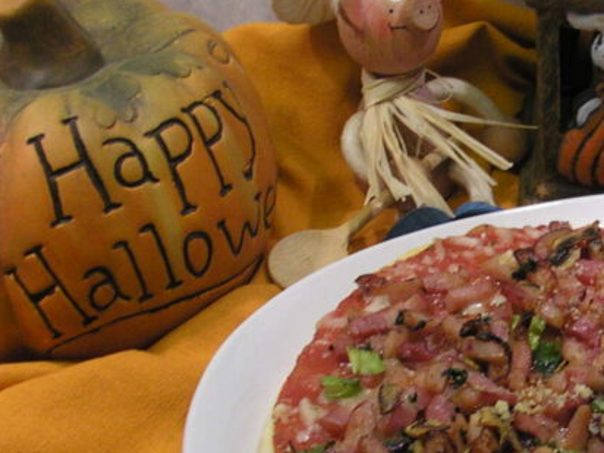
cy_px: 334
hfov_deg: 20.4
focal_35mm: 92
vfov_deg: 16.0
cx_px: 641
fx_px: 1605
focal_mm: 5.6
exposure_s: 1/31.8
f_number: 2.7
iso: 100
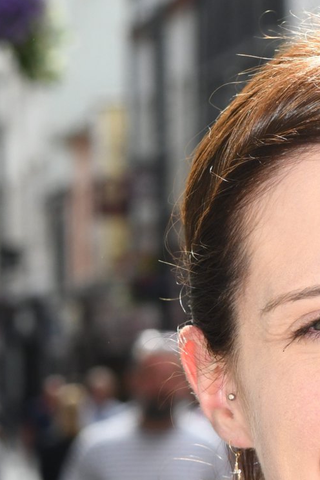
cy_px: 545
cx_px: 438
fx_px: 3413
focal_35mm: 256
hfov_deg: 5.3
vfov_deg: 8.0
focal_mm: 62
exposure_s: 1/1250
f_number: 5.6
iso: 1000
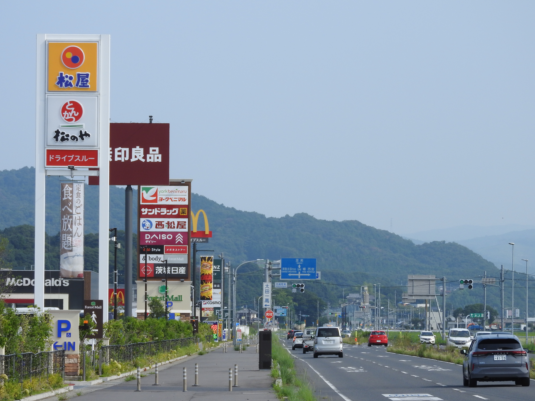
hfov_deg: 8.6
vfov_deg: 6.5
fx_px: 3555
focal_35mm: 230
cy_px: 199
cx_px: 265
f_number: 5.3
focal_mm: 39.4
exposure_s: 1/400
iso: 100
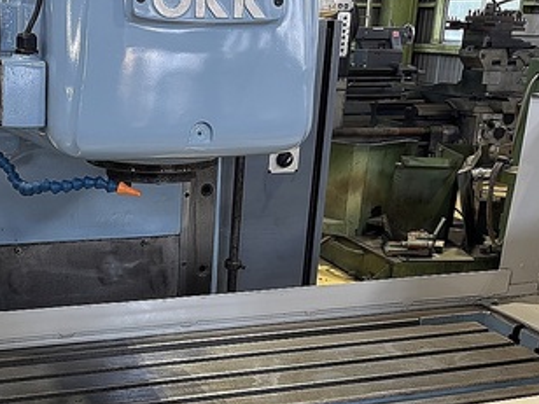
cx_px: 136
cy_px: 311
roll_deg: -1.4
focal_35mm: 54
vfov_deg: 26.6
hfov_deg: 34.8
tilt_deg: -18.9
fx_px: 841
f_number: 1.6
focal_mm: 5.96
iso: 125
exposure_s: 1/89
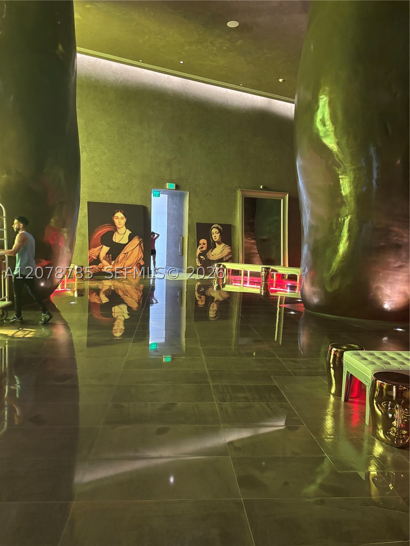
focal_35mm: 26
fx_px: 411
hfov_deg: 53.1
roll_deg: -1.1
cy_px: 273
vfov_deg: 67.3
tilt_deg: -4.9
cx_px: 205
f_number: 1.6
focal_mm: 5.96
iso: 640
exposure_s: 1/40
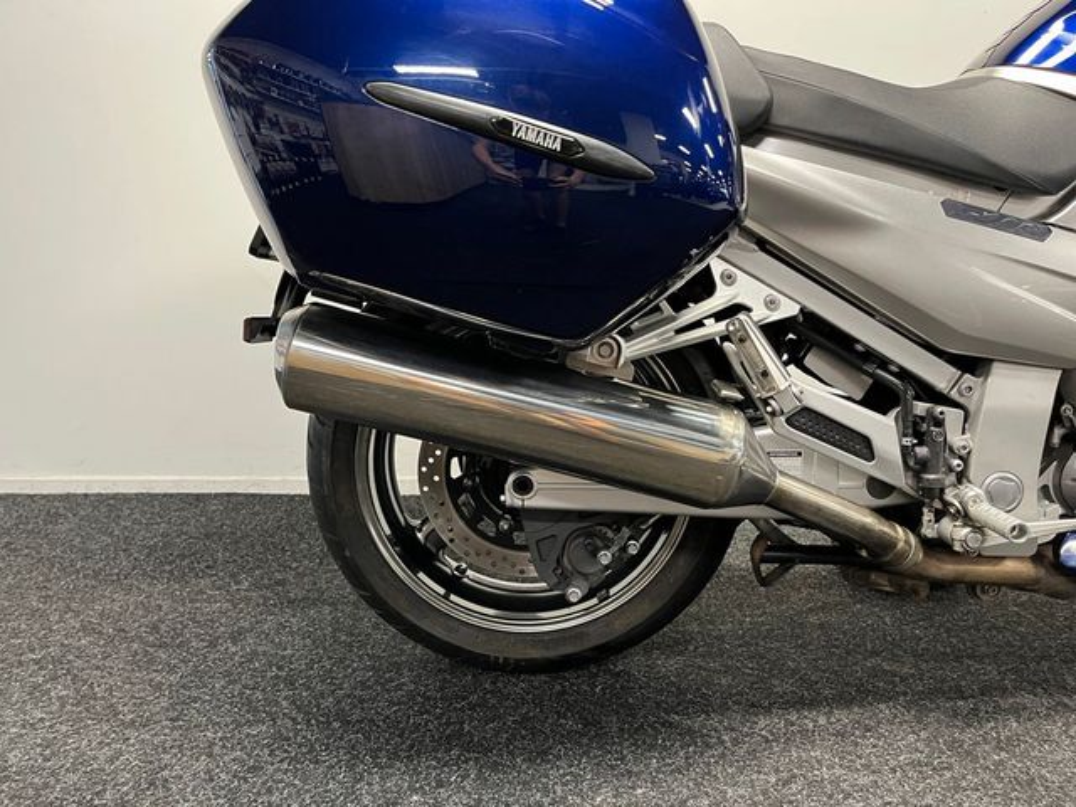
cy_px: 404
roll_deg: +0.6
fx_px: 808
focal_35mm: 26
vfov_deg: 53.1
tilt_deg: -9.4
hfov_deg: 67.3
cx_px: 538
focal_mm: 5.1
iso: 400
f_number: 1.6
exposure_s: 1/50
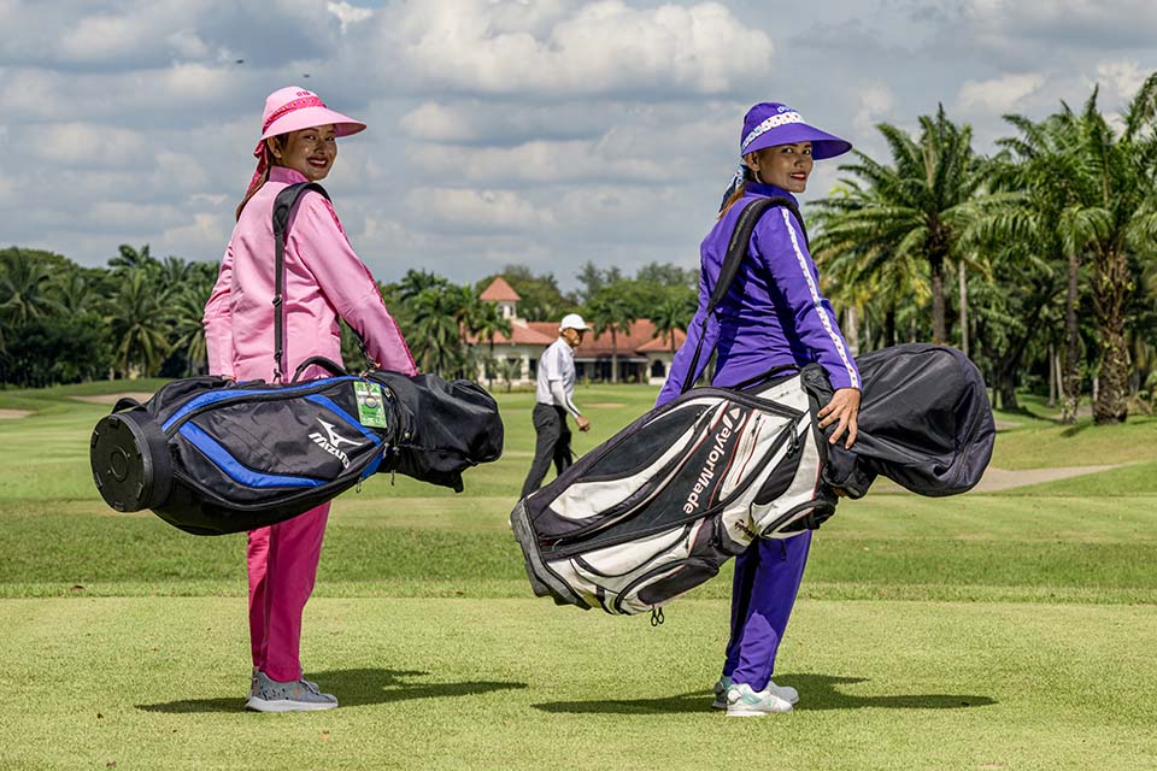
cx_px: 578
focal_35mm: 115
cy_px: 386
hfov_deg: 17.8
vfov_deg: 11.9
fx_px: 3696
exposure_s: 1/200
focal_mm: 115
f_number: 10
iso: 64
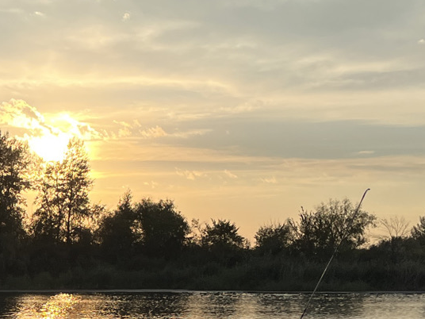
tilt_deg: -4.3
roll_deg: +0.4
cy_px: 352
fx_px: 1191
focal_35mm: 97
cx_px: -79
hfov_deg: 19.1
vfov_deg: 14.9
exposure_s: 1/4016
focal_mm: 5.1
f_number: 1.6
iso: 50
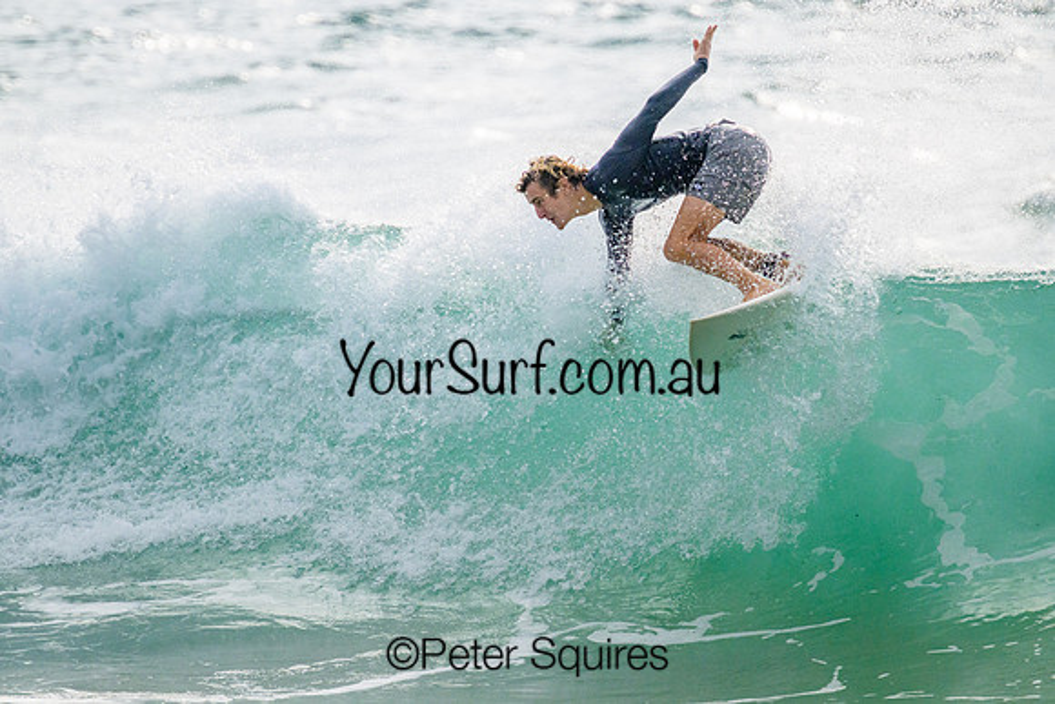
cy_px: 292
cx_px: 627
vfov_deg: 1.4
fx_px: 28078
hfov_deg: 2.2
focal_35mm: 958
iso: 1250
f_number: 11
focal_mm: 800
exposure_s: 1/2000
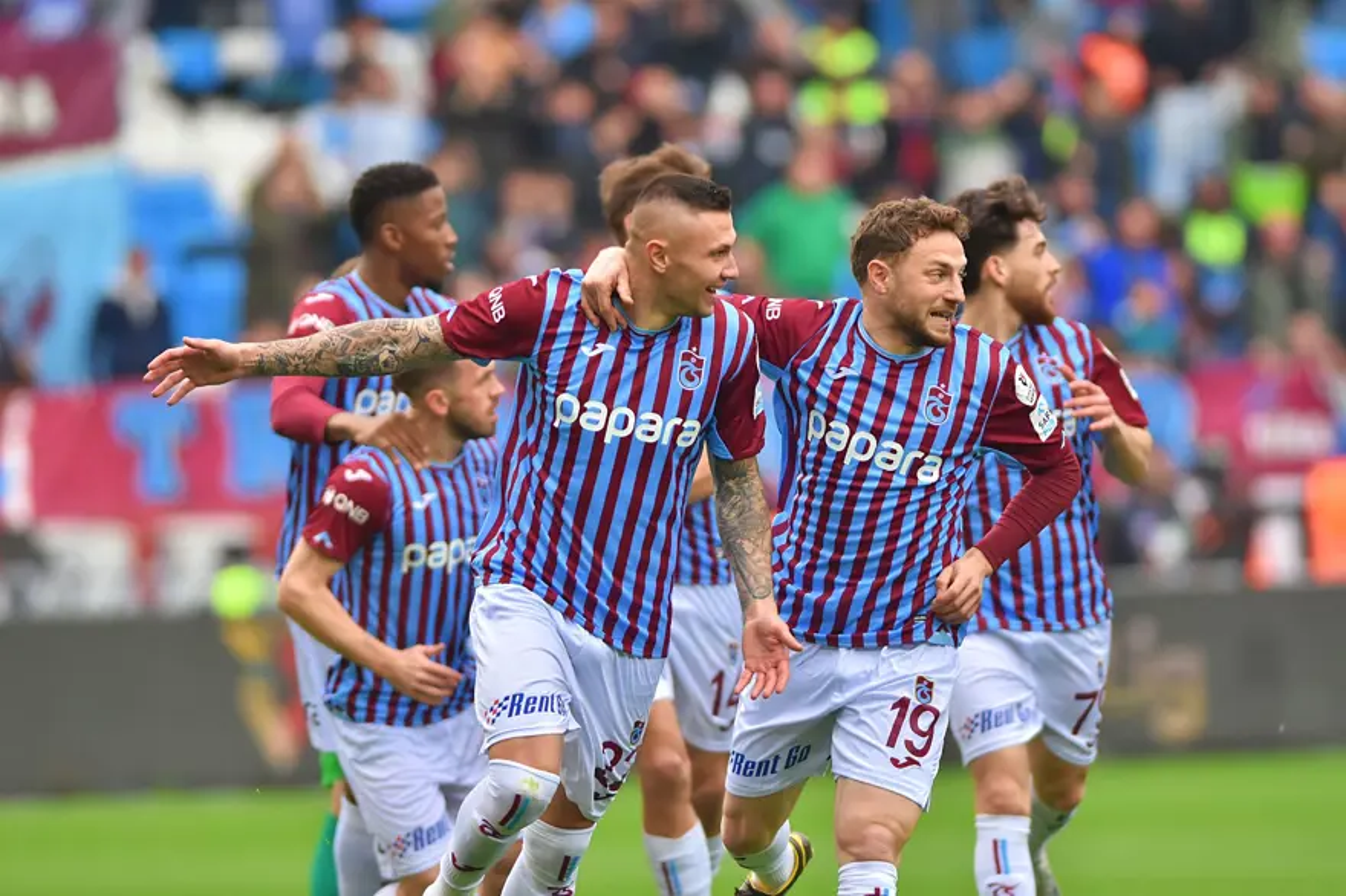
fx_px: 16818
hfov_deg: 4.6
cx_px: 673
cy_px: 448
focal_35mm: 450
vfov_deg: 3.1
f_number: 2.8
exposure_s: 1/2000
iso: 400
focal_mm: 300
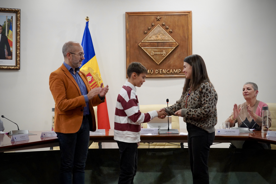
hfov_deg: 25.4
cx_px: 138
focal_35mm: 80
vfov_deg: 17.1
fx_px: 613
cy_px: 92
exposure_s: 1/160
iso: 4000
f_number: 5.6
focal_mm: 80
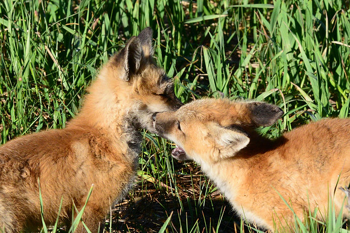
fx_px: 3014
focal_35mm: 310
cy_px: 116
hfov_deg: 6.6
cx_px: 175
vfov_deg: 4.4
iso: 1250
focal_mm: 310
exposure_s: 1/640
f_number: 13
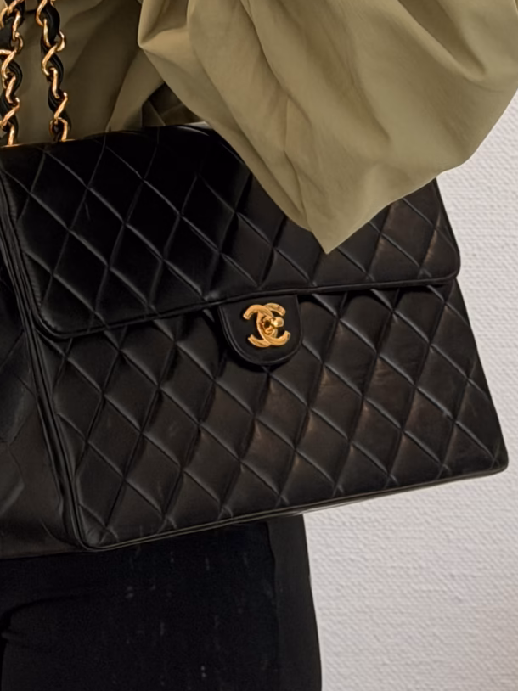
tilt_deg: -14.3
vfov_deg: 12.8
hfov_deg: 9.8
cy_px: -74
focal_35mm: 151
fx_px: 3014
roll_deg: +0.7
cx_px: 41
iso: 50
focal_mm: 6.76
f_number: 1.78
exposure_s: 1/121
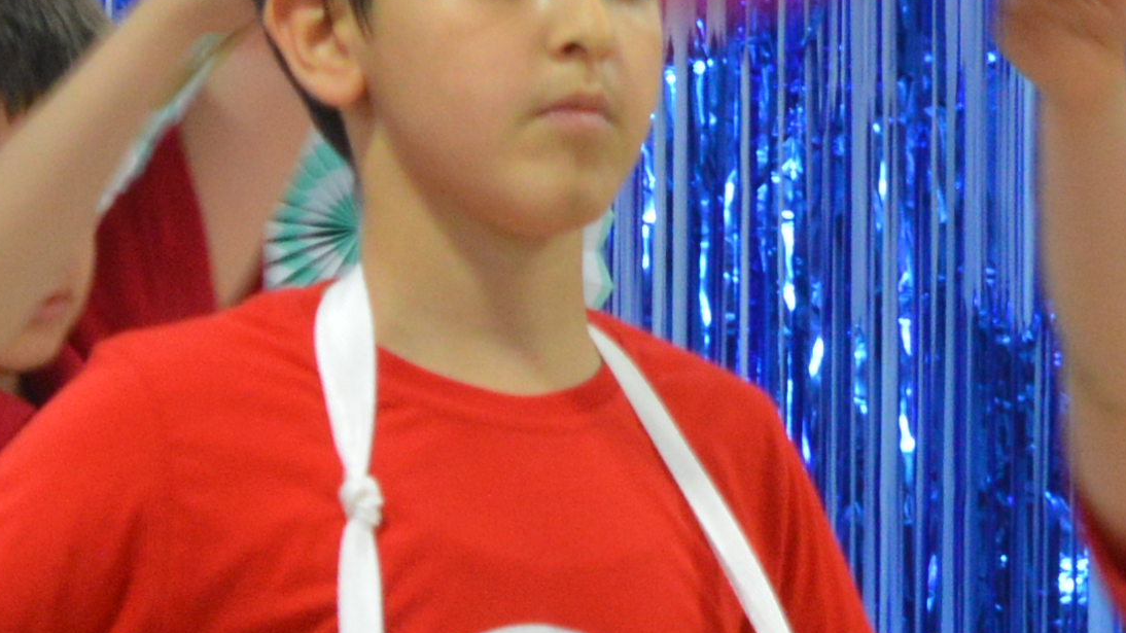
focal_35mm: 475
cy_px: 710
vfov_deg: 2.6
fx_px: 14176
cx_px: -292
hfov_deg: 4.5
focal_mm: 55
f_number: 5.6
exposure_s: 1/15
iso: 720
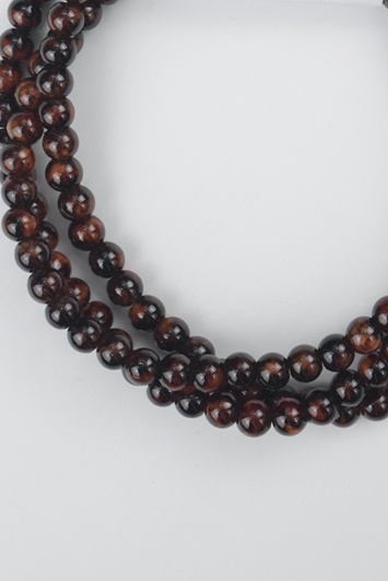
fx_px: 2503
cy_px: 56
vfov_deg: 13.1
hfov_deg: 8.9
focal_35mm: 155
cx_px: 242
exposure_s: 1/800
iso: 2500
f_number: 5.6
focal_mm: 55
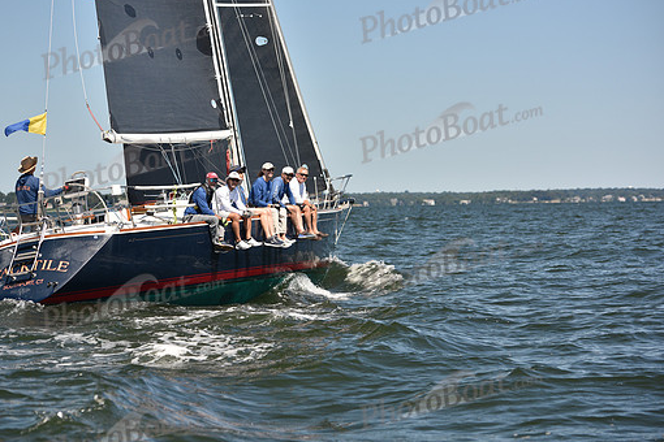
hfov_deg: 18.9
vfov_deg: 12.7
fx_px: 1992
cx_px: 293
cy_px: 215
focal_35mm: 108
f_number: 4
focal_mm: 95
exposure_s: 1/1250
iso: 250
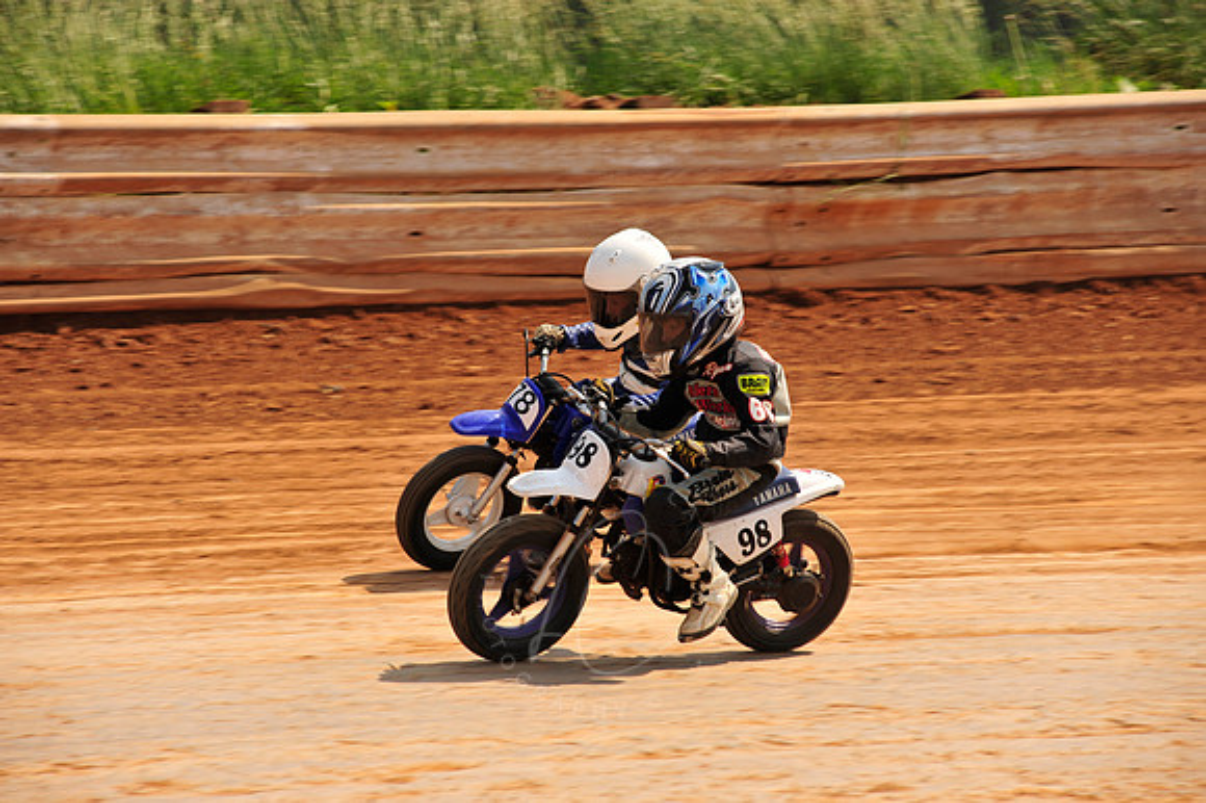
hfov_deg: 10.3
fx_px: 6696
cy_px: 402
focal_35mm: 200
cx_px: 603
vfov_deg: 6.9
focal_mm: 200
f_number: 9
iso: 200
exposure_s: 1/400
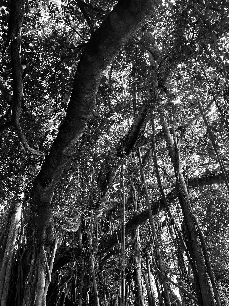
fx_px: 229
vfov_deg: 67.3
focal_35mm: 26
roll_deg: +5.2
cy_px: 153
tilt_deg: +37.5
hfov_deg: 53.1
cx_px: 114
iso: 40
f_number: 1.8
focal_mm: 4.25
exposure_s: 1/121
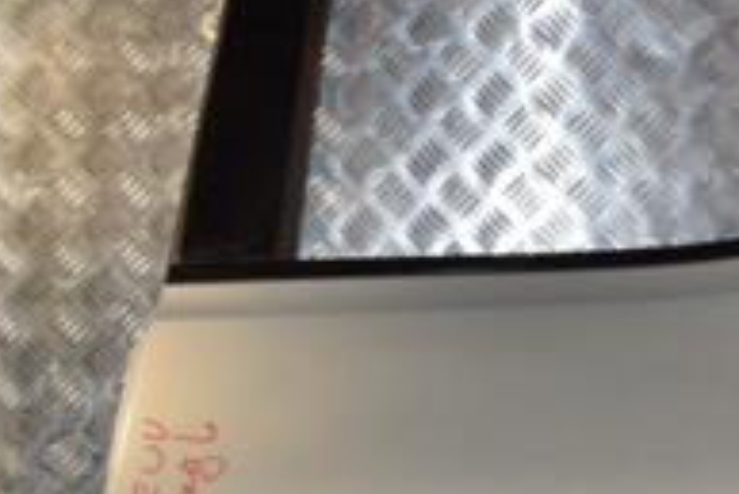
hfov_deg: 18.1
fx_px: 2301
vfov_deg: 12.0
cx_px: 601
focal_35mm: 112
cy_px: 567
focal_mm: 24
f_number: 9
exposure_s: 1/200
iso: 800
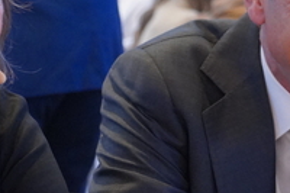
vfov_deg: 6.1
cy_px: 194
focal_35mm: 224
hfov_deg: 9.2
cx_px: 91
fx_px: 1803
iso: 8000
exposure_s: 1/160
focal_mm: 56
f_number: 4
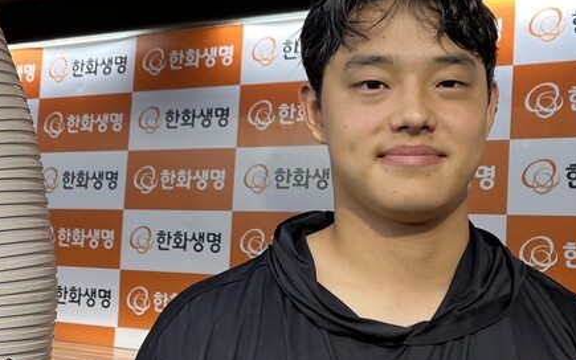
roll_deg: -2.1
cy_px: 189
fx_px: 895
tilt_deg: +3.2
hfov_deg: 35.4
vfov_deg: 22.8
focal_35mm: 57
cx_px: 375
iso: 100
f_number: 1.6
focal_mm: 5.1
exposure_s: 1/120
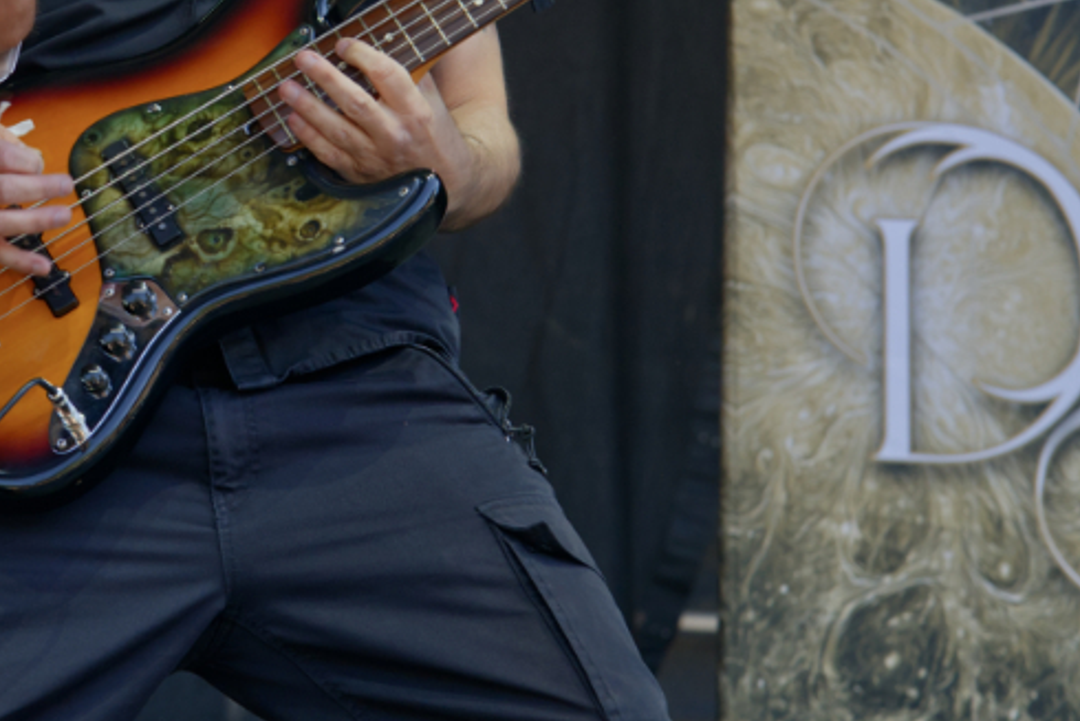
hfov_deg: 11.7
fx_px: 5221
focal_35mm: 174
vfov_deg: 7.9
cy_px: 50
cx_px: 48
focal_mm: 71
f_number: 5
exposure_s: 1/400
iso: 640
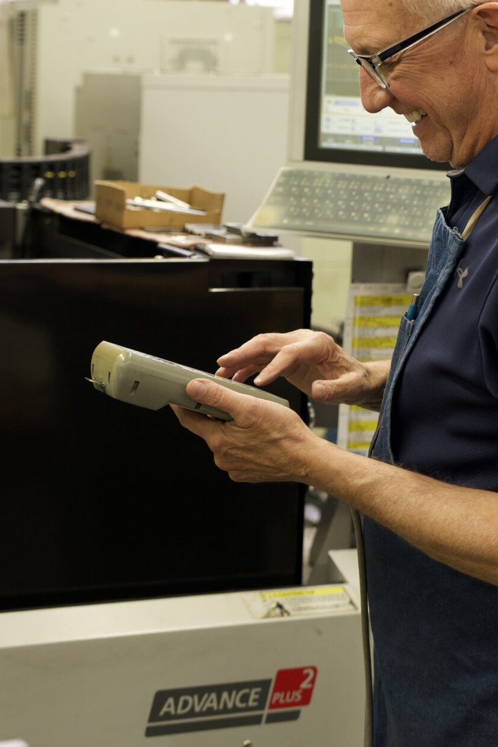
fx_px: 1826
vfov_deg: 22.9
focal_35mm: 88
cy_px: 204
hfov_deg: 15.5
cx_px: 297
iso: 1000
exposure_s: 1/160
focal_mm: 43
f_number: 3.5
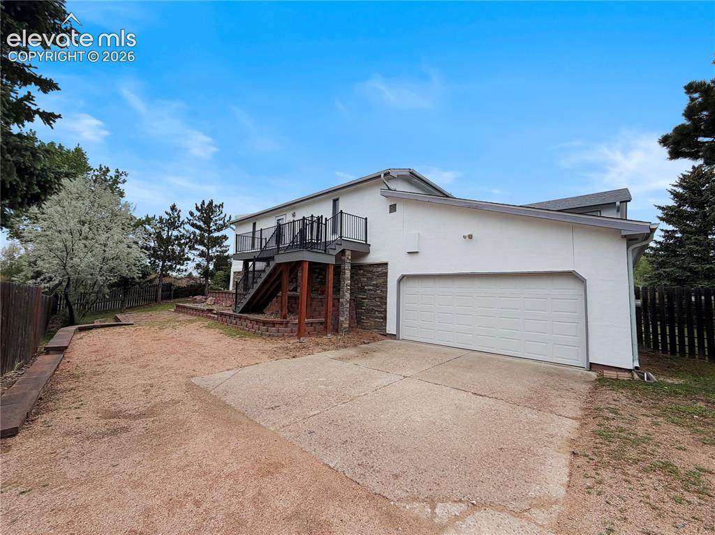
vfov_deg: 85.6
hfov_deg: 102.1
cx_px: 358
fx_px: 289
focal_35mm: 14
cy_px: 268
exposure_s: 1/770
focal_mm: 2.22
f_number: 2.2
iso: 40
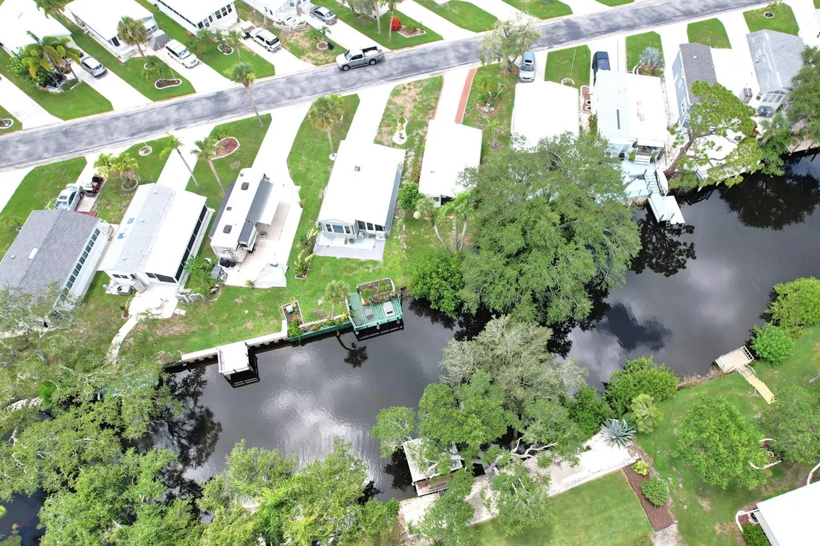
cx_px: 434
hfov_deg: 73.7
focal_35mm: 24
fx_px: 546
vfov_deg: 53.1
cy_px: 260
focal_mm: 8.38
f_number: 2.8
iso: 100
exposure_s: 1/1250
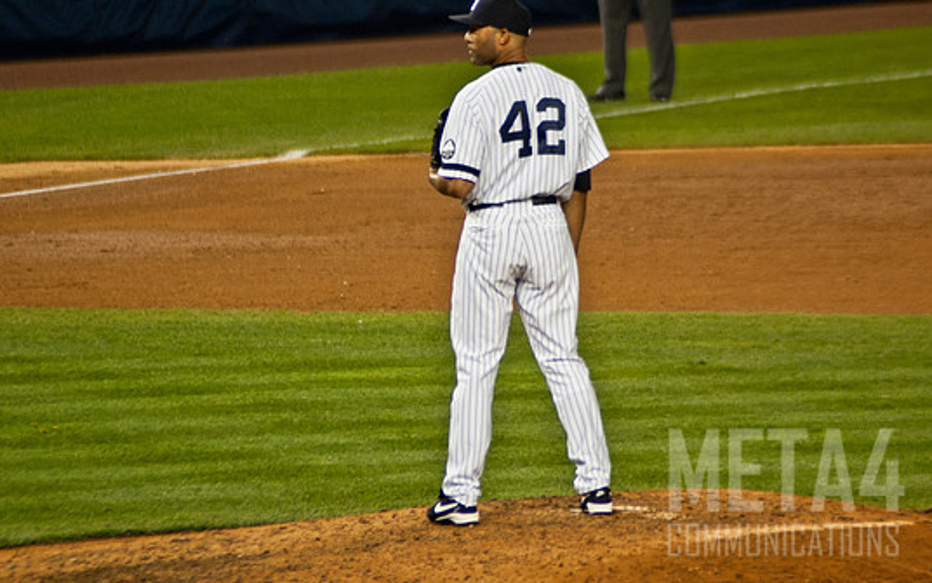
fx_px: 12598
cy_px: 270
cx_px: 496
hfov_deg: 4.2
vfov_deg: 2.6
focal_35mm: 496
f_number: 5.6
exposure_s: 1/160
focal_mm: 300
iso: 320
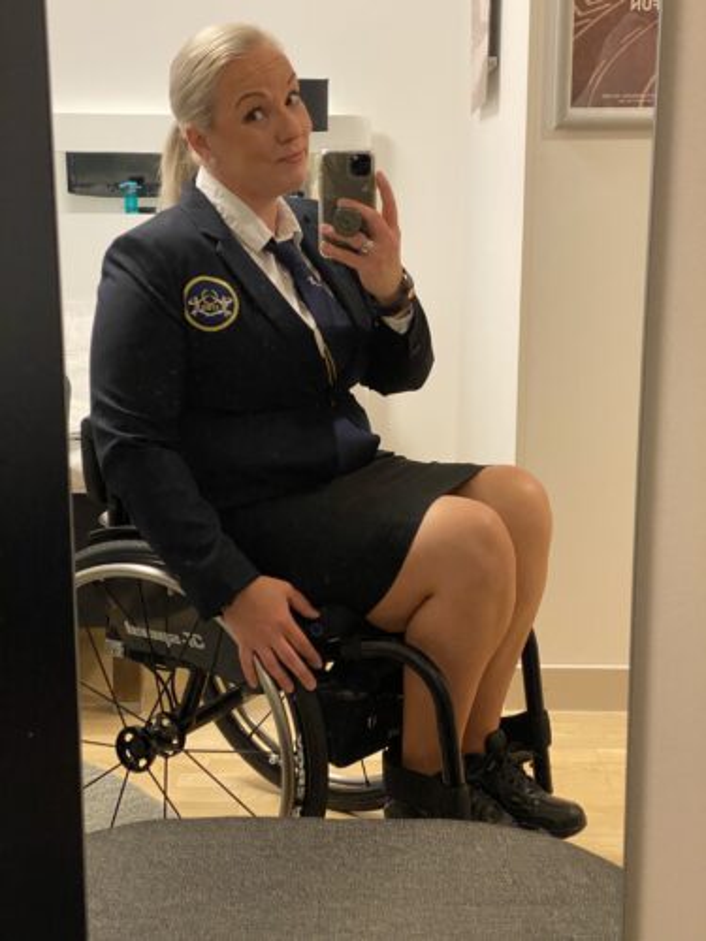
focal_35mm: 52
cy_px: 470
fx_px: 1414
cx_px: 353
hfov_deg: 28.0
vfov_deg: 36.8
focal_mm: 6
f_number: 2
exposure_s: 1/50
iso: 320
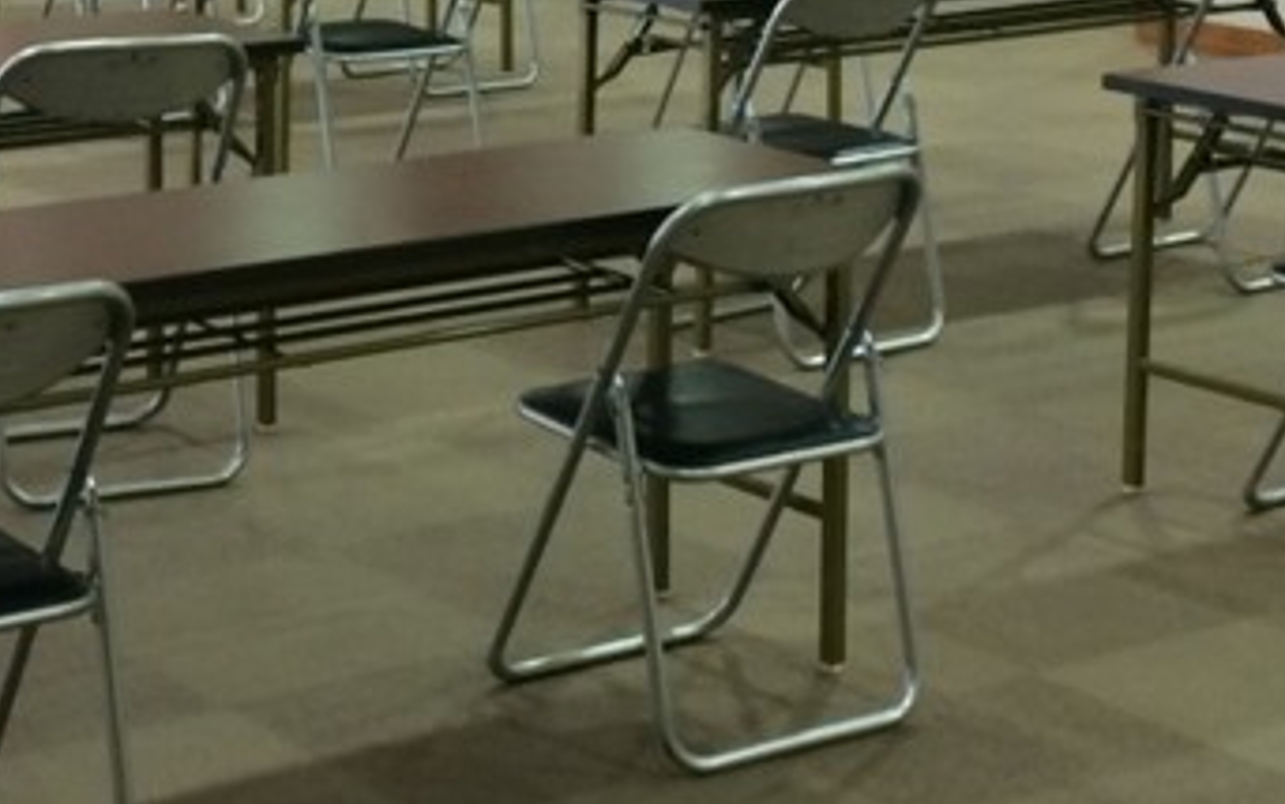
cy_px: -124
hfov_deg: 22.4
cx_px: 342
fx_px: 3223
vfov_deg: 13.9
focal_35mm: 92
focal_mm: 4.15
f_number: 2.2
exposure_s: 1/30
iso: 80
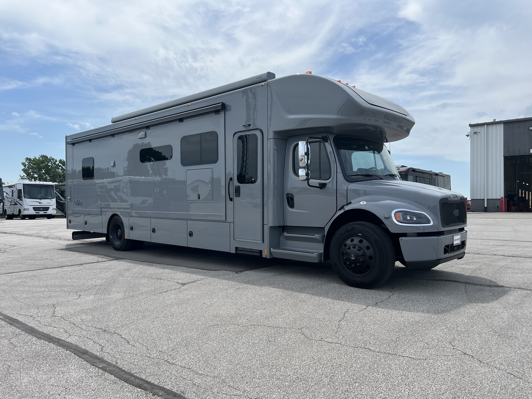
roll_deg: +0.1
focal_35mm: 26
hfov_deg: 67.3
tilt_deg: +0.4
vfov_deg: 53.1
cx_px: 266
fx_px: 400
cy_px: 200
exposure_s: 1/5587
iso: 50
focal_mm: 5.7
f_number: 1.5
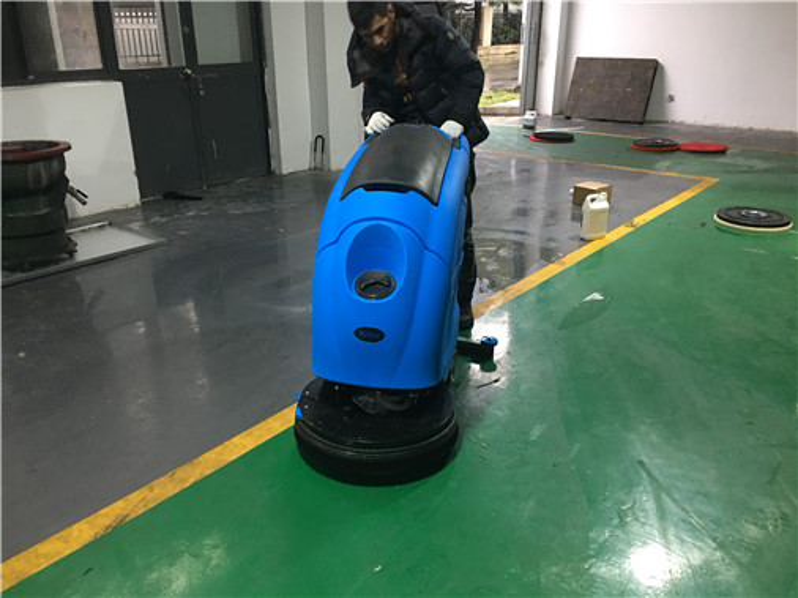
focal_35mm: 29
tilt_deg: -22.4
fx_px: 668
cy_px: 299
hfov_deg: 61.7
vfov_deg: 48.2
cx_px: 399
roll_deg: +1.3
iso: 80
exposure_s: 1/10
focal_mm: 4.15
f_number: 2.2
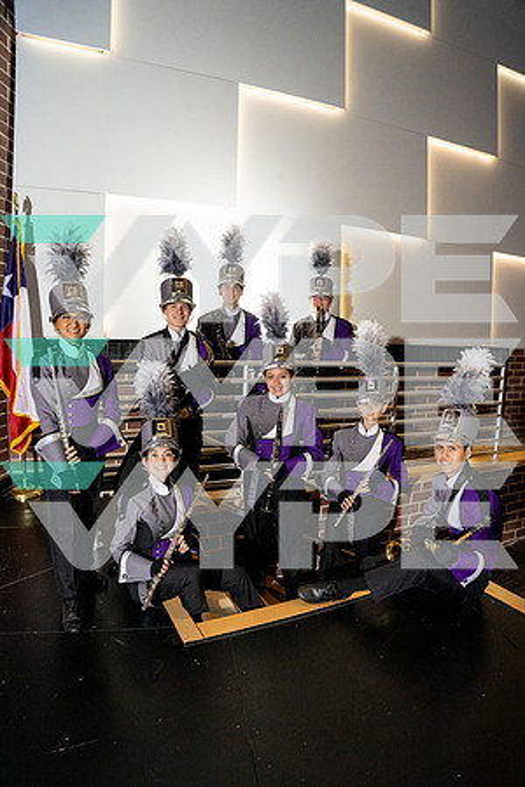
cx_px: 262
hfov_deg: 55.1
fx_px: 503
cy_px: 394
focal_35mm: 23
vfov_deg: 76.1
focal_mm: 23
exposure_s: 1/250
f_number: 8
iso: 3200
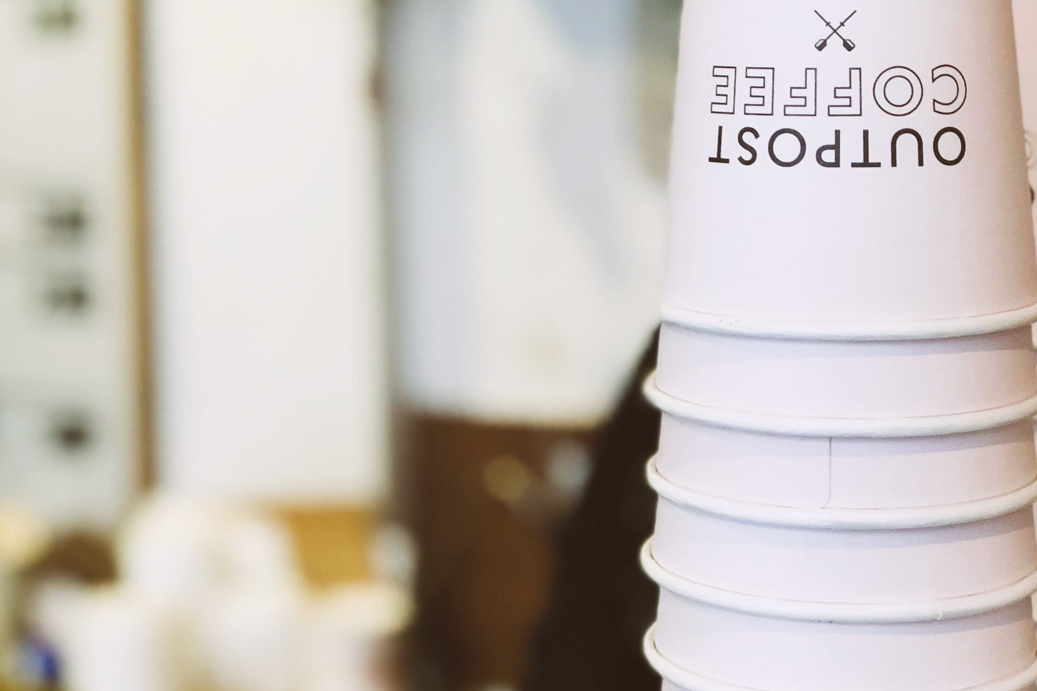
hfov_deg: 21.0
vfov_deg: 13.9
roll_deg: +1.8
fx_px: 2794
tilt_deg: -2.6
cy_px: 15
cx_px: 542
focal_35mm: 97
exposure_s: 1/33
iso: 100
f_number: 2.4
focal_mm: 6
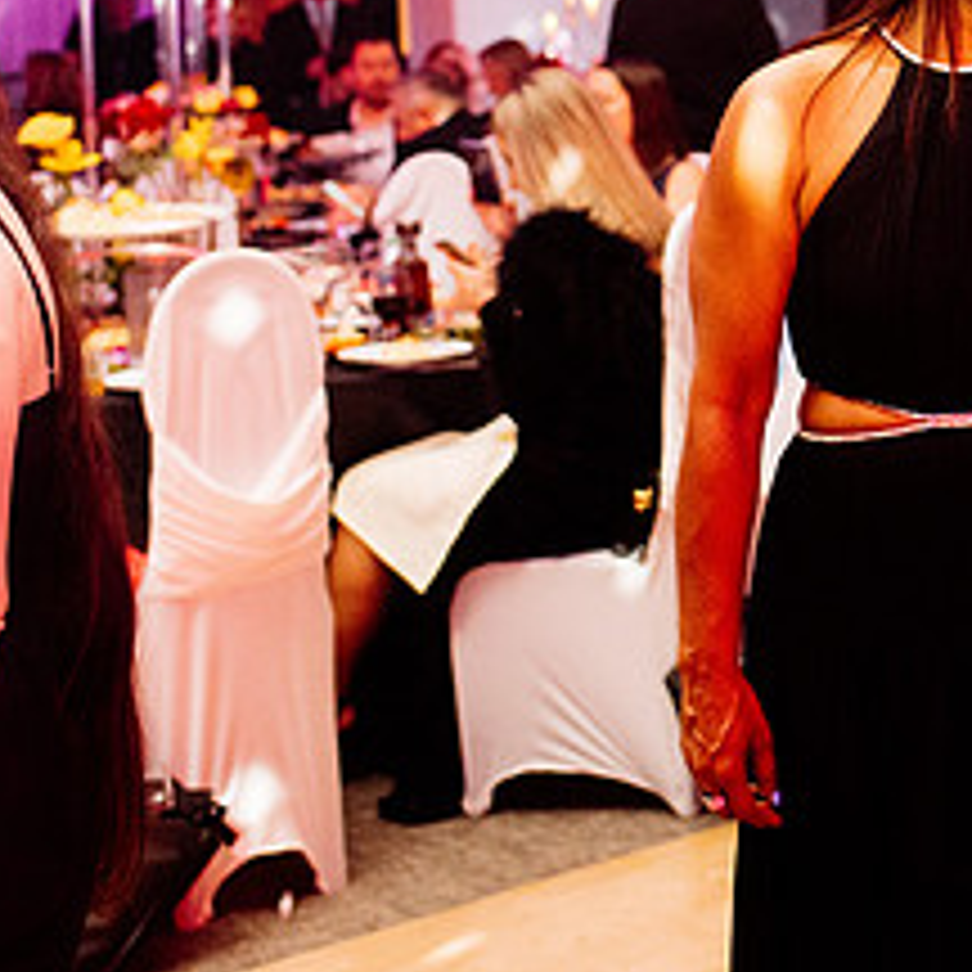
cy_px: 115
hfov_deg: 20.7
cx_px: 1035
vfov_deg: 21.2
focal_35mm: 80
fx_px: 2541
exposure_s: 1/200
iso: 2000
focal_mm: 35
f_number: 2.8
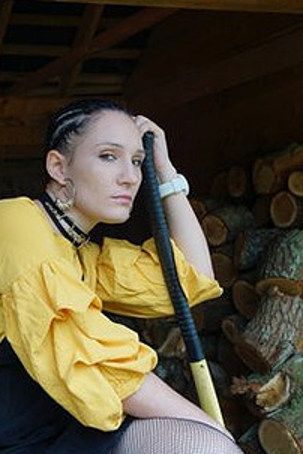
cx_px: 108
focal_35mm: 58
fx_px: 732
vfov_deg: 34.5
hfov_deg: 23.3
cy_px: 232
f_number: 5
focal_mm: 26
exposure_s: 1/80
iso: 100
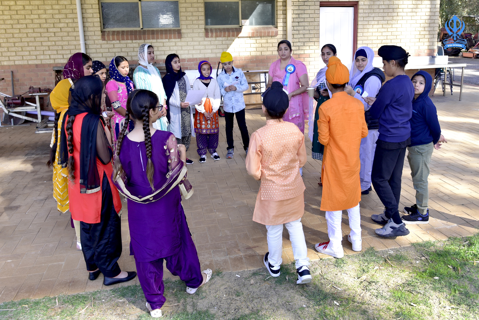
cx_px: 240
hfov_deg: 73.7
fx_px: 319
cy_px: 160
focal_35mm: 24
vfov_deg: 53.2
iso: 400
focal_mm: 24
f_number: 7.1
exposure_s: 1/200
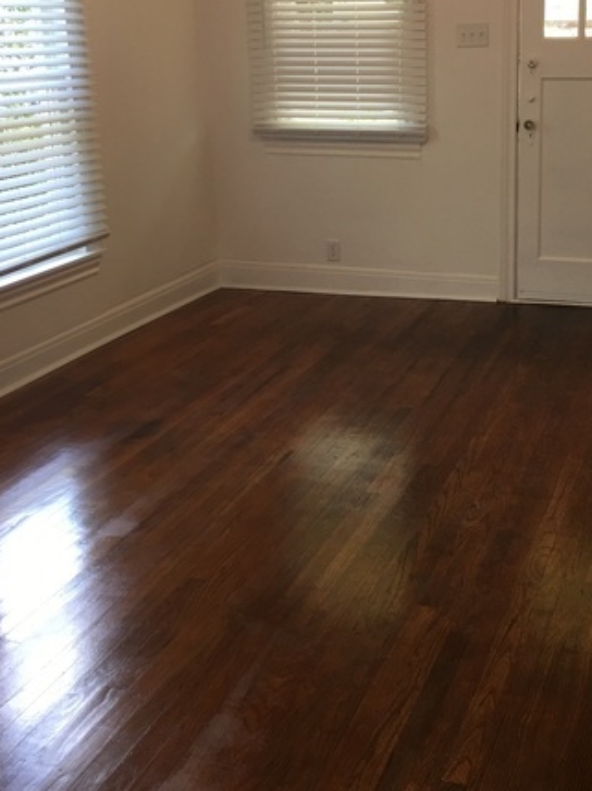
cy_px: 264
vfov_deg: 41.6
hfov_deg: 31.8
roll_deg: +0.6
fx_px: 1027
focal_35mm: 45
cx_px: 412
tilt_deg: -11.2
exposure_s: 1/30
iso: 25
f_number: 2.2
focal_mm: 4.15
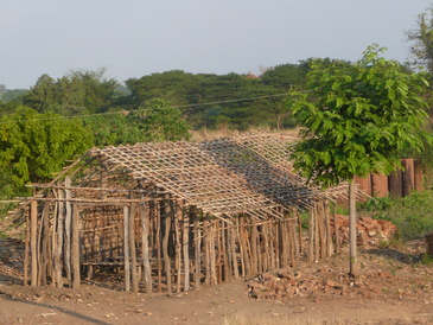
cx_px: 216
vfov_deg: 9.4
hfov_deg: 12.5
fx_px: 1977
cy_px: 162
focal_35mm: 158
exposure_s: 1/250
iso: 100
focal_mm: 26
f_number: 4.8
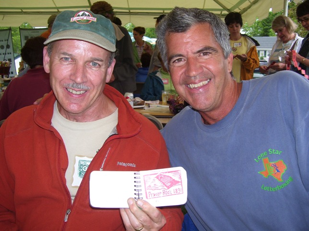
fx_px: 330
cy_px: 116
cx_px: 154
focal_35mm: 37
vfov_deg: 38.7
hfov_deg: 50.1
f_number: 2.7
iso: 80
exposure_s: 1/60
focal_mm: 6
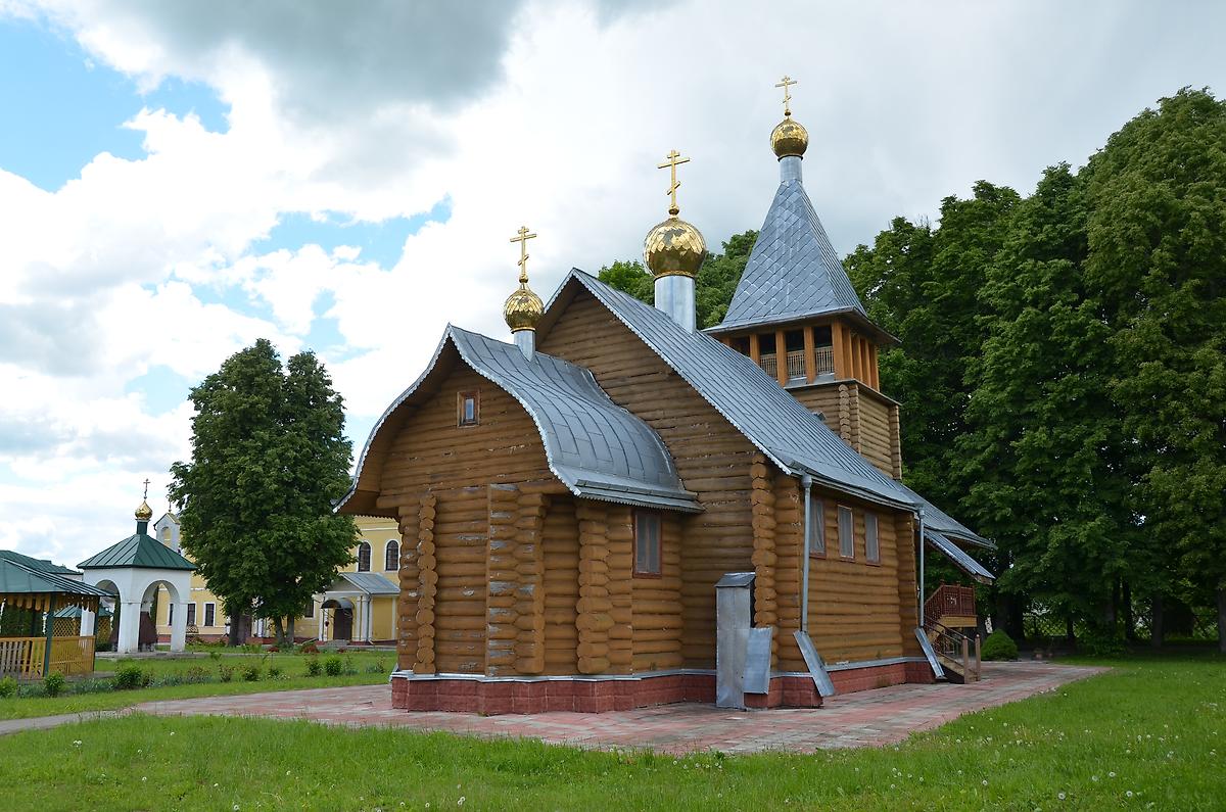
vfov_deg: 41.5
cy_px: 406
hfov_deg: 59.6
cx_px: 613
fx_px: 1071
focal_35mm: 32
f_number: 8
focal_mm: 21
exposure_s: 1/250
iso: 160
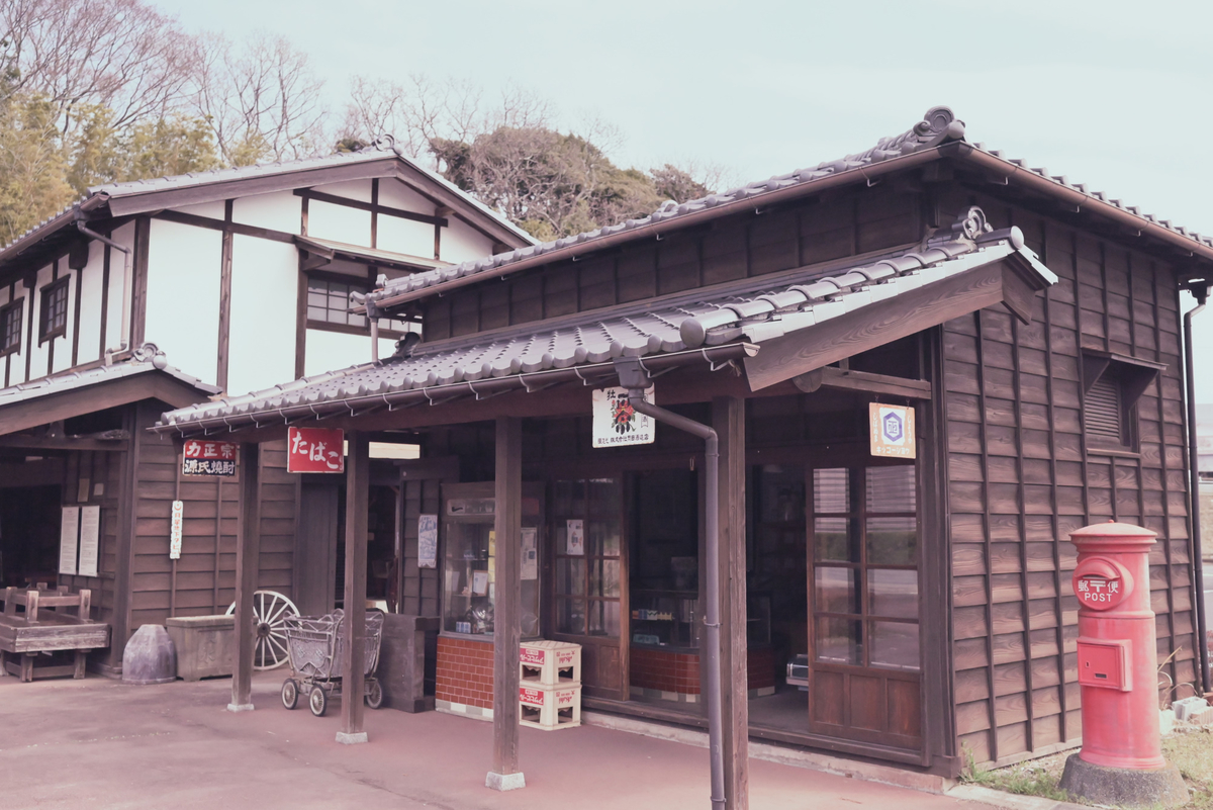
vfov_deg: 37.9
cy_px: 405
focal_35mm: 35
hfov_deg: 54.4
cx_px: 606
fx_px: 1180
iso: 6400
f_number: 4
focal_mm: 35
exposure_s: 1/8000
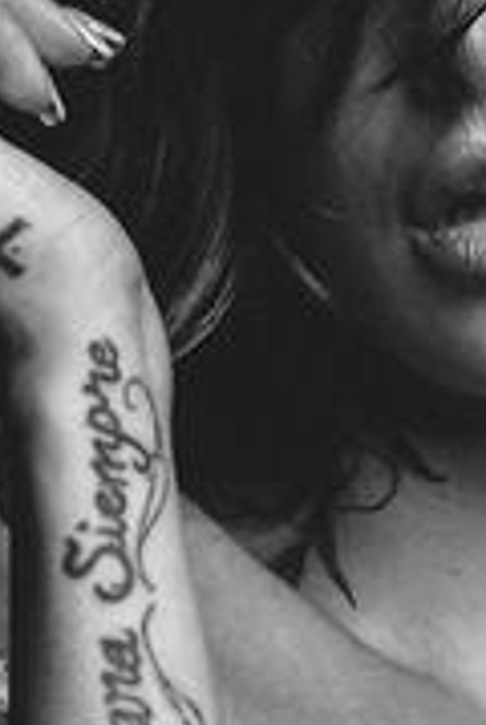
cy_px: 628
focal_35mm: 301
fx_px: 6071
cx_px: 462
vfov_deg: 6.8
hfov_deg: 4.6
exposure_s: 1/200
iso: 400
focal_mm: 60
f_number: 5.6
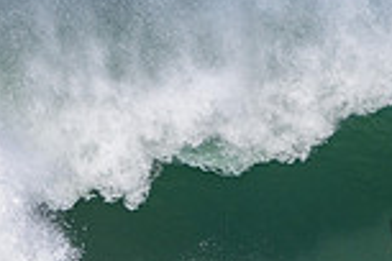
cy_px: 237
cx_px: 653
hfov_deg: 1.2
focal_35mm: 1764
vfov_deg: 0.8
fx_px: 19206
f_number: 5.6
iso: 450
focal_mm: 310
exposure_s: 1/2000
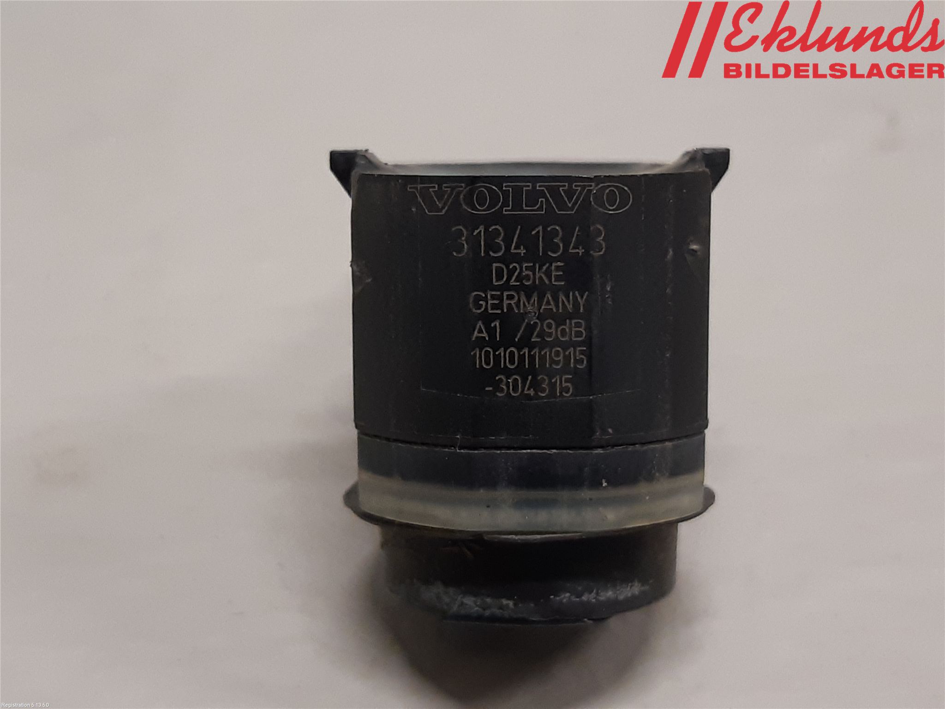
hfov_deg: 67.3
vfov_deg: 53.1
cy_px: 354
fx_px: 710
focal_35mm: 26
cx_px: 472
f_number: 1.7
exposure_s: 1/50
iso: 160
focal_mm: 3.93
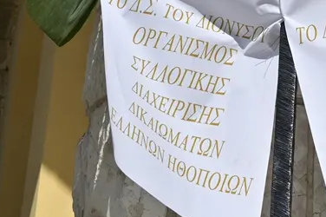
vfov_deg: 12.6
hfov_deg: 18.7
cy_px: -98
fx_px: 937
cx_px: 388
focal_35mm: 104
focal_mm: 32.5
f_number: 10
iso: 160
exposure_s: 1/640
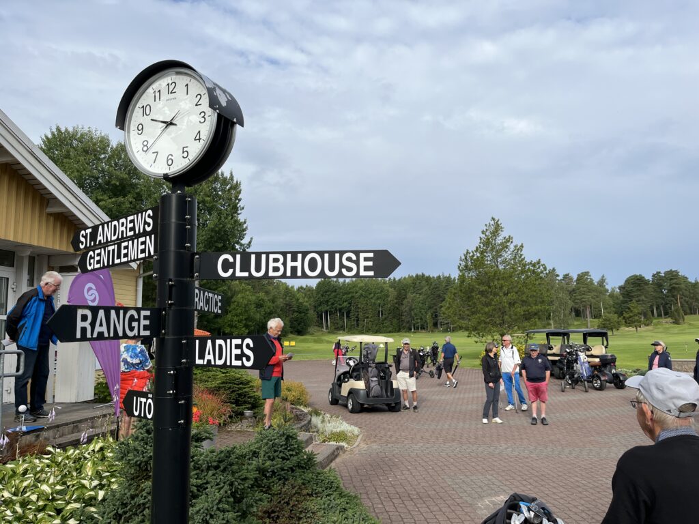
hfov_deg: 67.3
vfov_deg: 53.1
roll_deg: +1.3
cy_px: 262
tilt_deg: +7.6
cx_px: 350
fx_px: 525
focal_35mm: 26
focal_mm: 5.1
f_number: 1.6
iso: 50
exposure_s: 1/3311
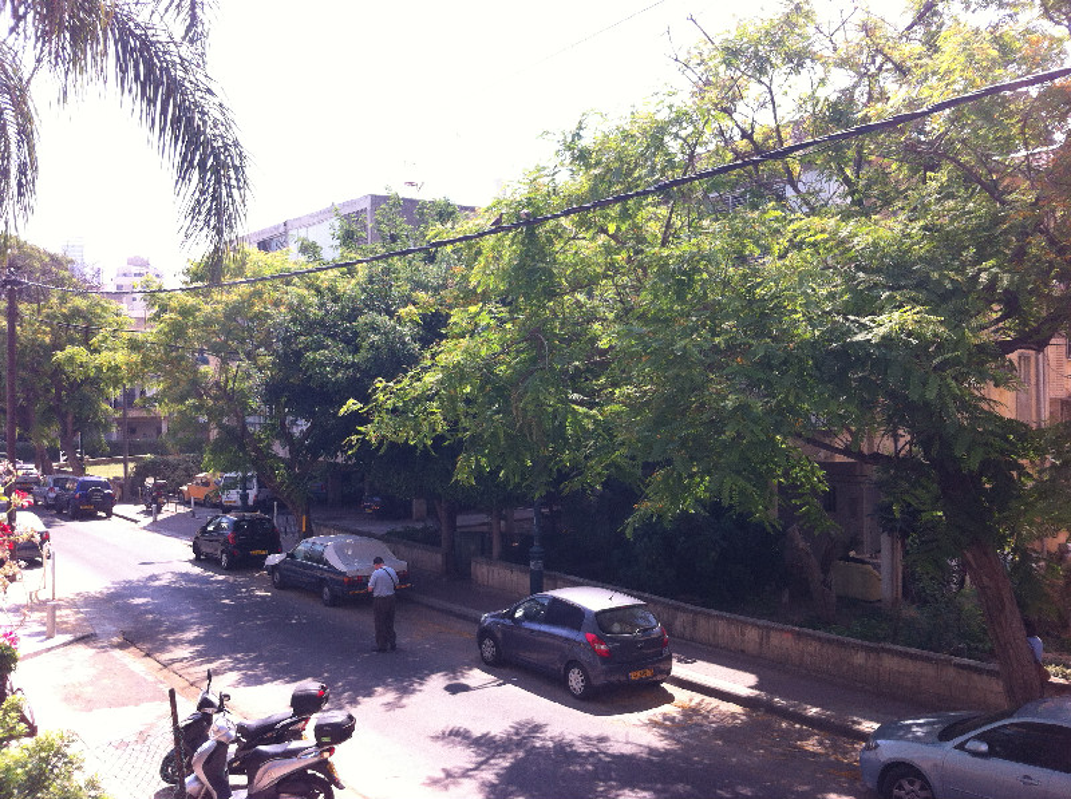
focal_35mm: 35
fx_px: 1081
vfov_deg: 40.6
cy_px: 400
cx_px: 536
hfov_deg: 52.7
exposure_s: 1/520
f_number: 2.8
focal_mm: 3.85
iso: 80
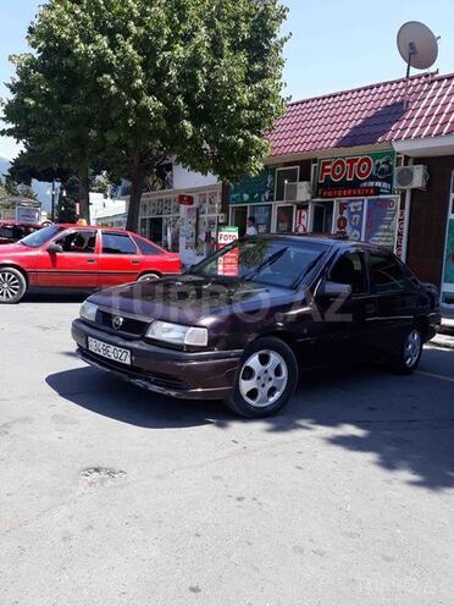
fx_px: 472
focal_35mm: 27
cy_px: 303
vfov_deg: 65.3
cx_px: 227
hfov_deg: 51.4
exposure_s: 1/769
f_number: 1.7
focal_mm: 3.71
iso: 40
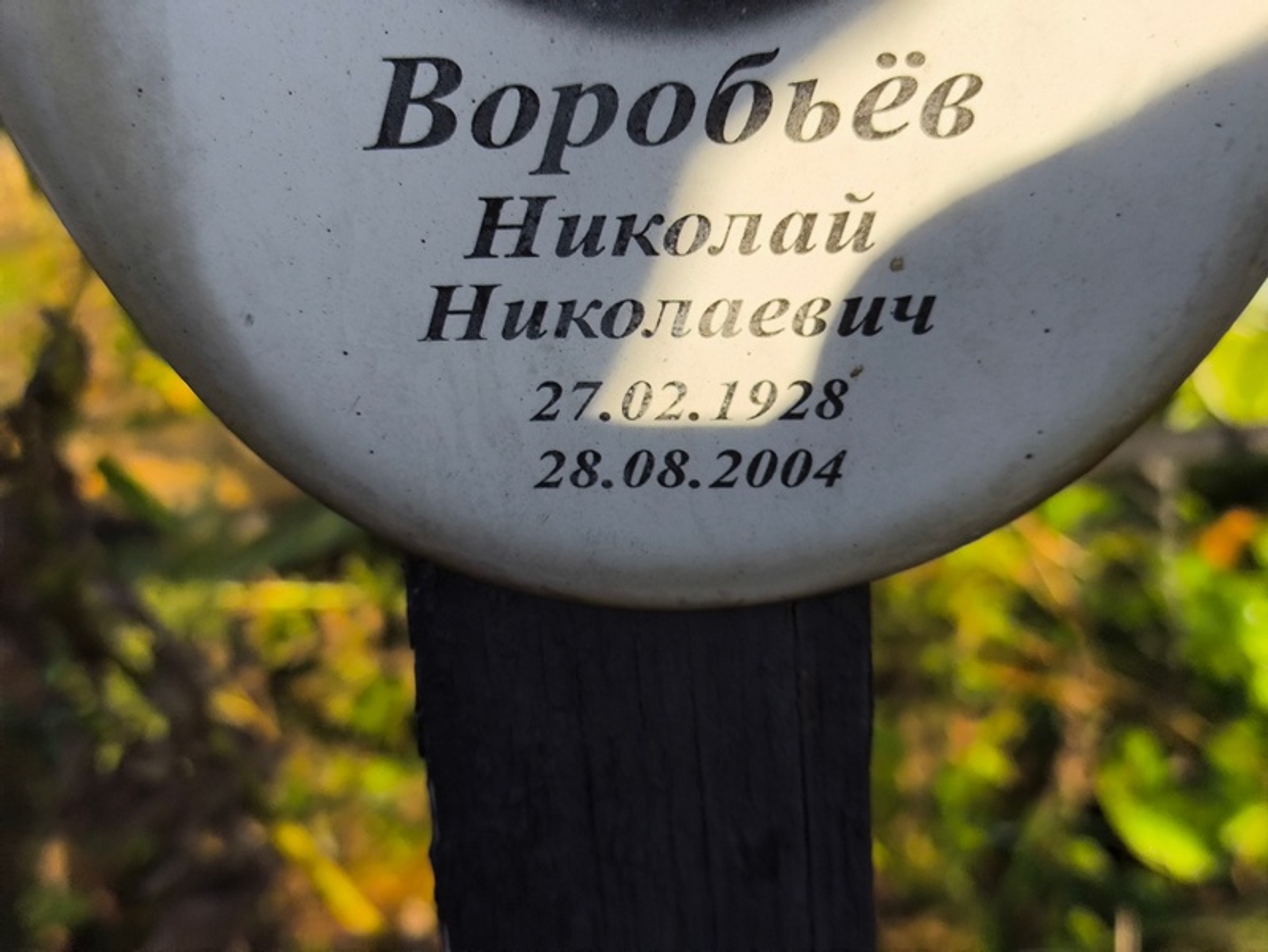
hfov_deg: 38.2
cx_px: 634
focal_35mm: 50
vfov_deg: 29.1
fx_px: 1832
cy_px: 476
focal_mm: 4.71
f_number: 1.7
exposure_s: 1/1118
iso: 50
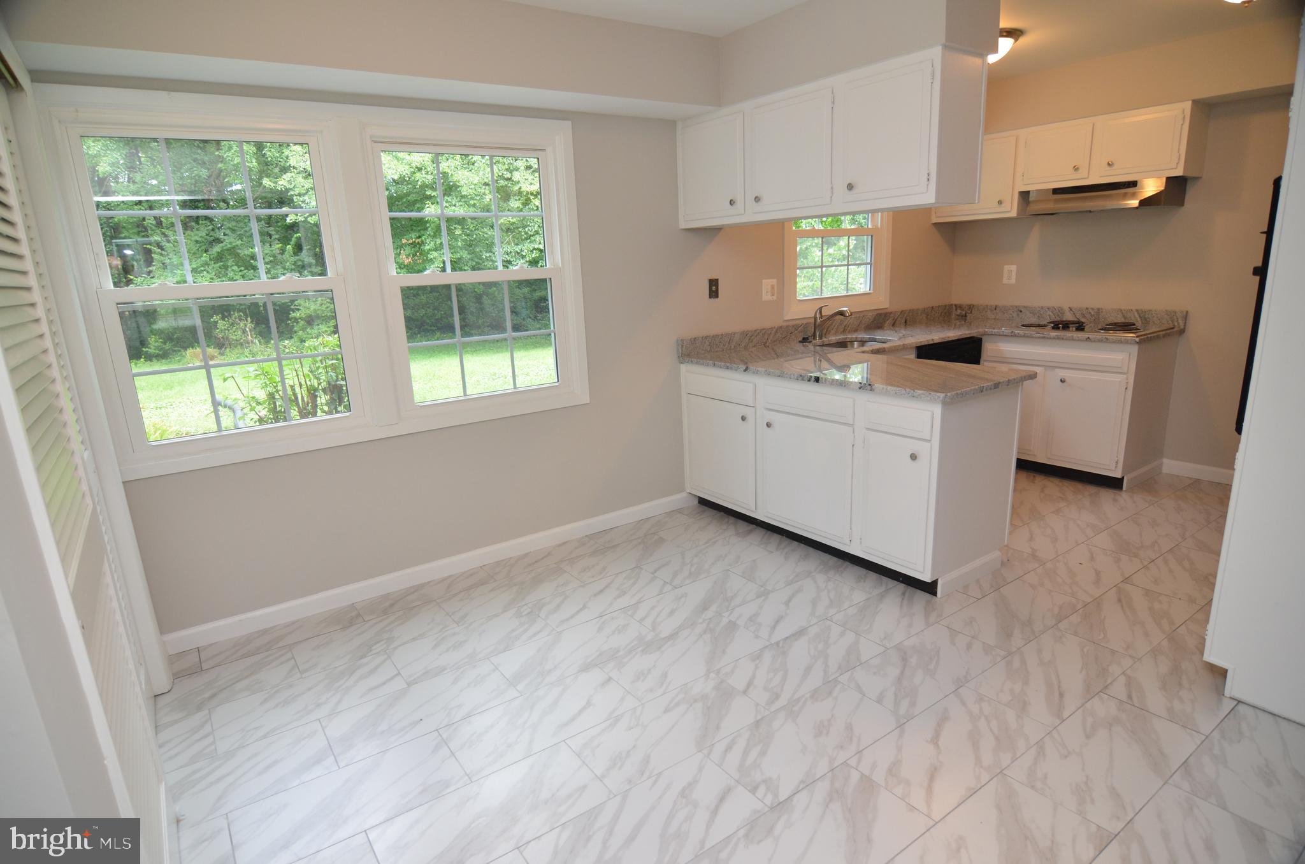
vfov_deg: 67.1
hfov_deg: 90.1
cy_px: 432
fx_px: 651
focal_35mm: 18
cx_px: 652
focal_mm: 12
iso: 640
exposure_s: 1/60
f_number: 4
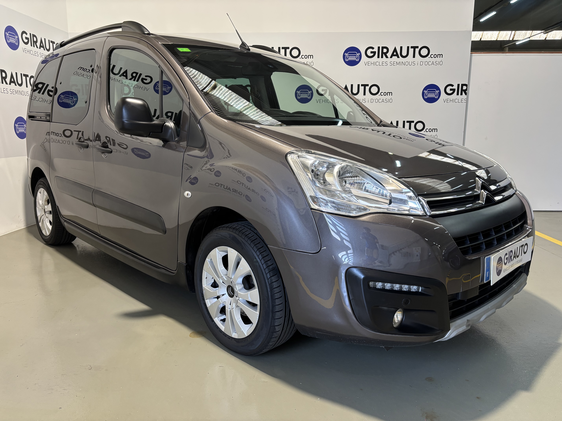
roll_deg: -0.4
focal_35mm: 26
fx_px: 422
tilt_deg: -10.6
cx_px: 281
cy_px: 210
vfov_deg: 53.1
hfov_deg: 67.3
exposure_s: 1/50
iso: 125
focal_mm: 5.96
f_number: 1.6
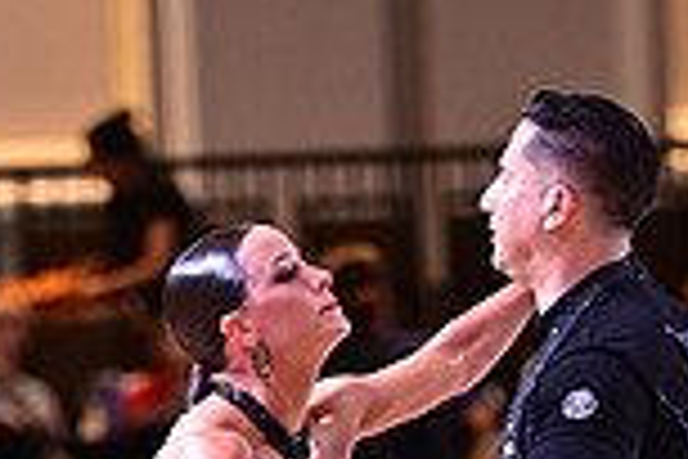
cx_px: 229
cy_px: 976
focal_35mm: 758
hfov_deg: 2.7
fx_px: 14485
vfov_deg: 1.8
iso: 1600
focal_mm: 200
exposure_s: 1/250
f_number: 3.2
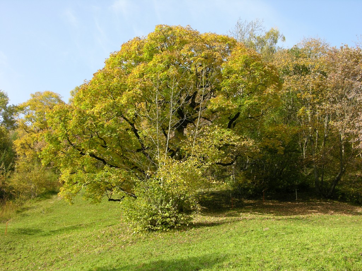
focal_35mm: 39
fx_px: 408
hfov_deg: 47.9
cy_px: 136
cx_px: 181
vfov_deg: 36.8
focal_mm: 10
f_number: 4.1
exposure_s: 1/93.9
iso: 50
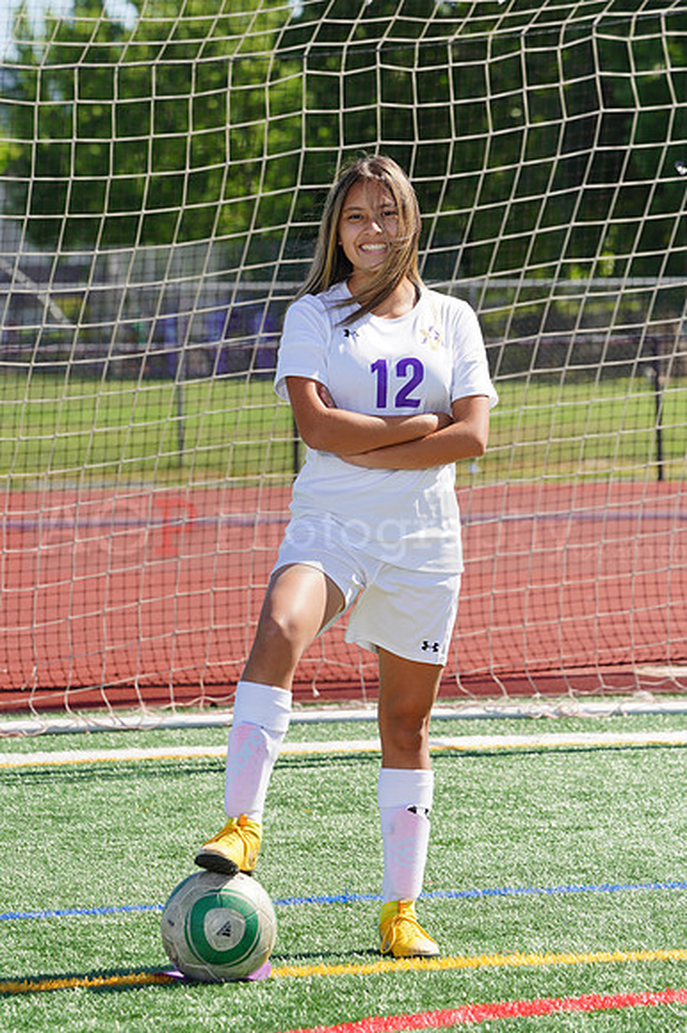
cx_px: 344
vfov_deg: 9.3
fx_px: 6333
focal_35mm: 221
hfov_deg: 6.2
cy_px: 516
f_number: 11
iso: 200
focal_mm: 221
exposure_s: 1/250
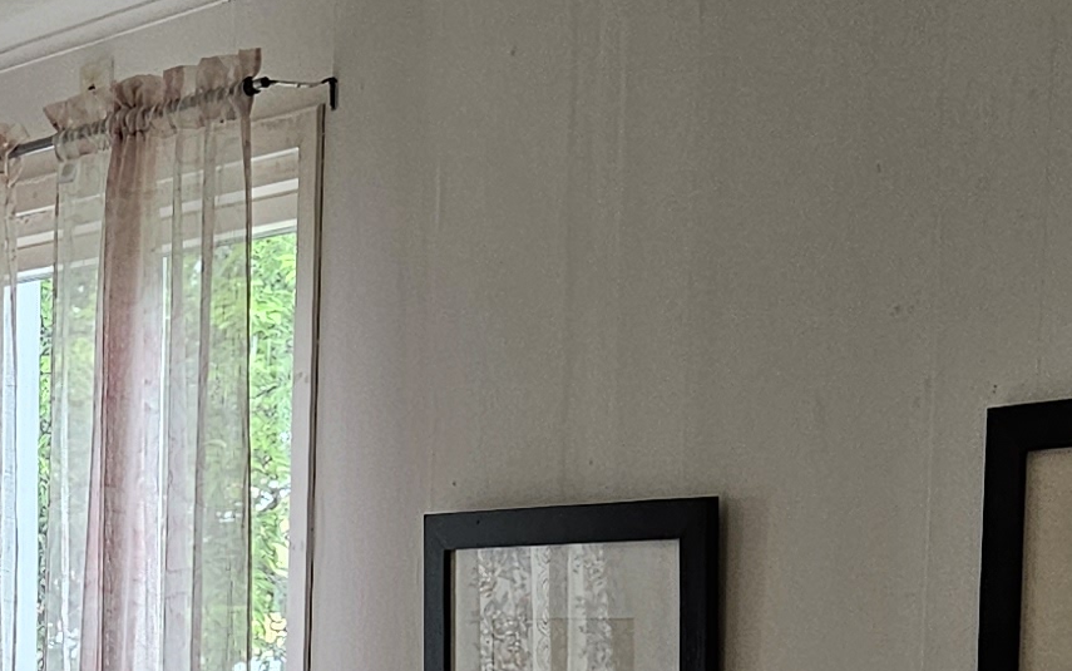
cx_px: -336
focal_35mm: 114
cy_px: 1005
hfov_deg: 17.2
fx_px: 3332
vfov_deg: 11.1
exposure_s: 1/100
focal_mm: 5.4
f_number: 1.8
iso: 125
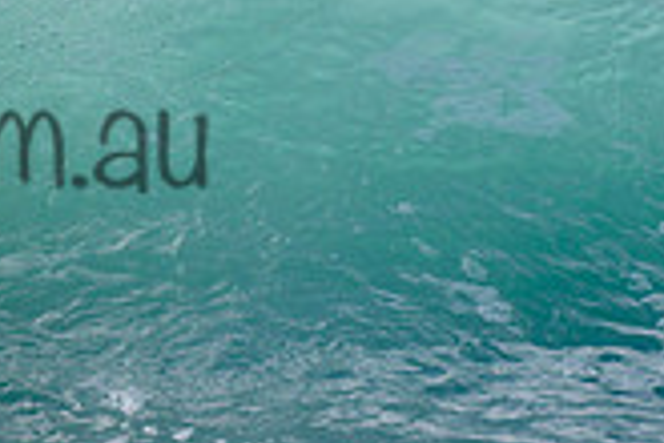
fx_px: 39726
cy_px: -80
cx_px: -223
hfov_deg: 1.0
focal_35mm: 2154
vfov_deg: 0.6
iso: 100
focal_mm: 500
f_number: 5.6
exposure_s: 1/2000
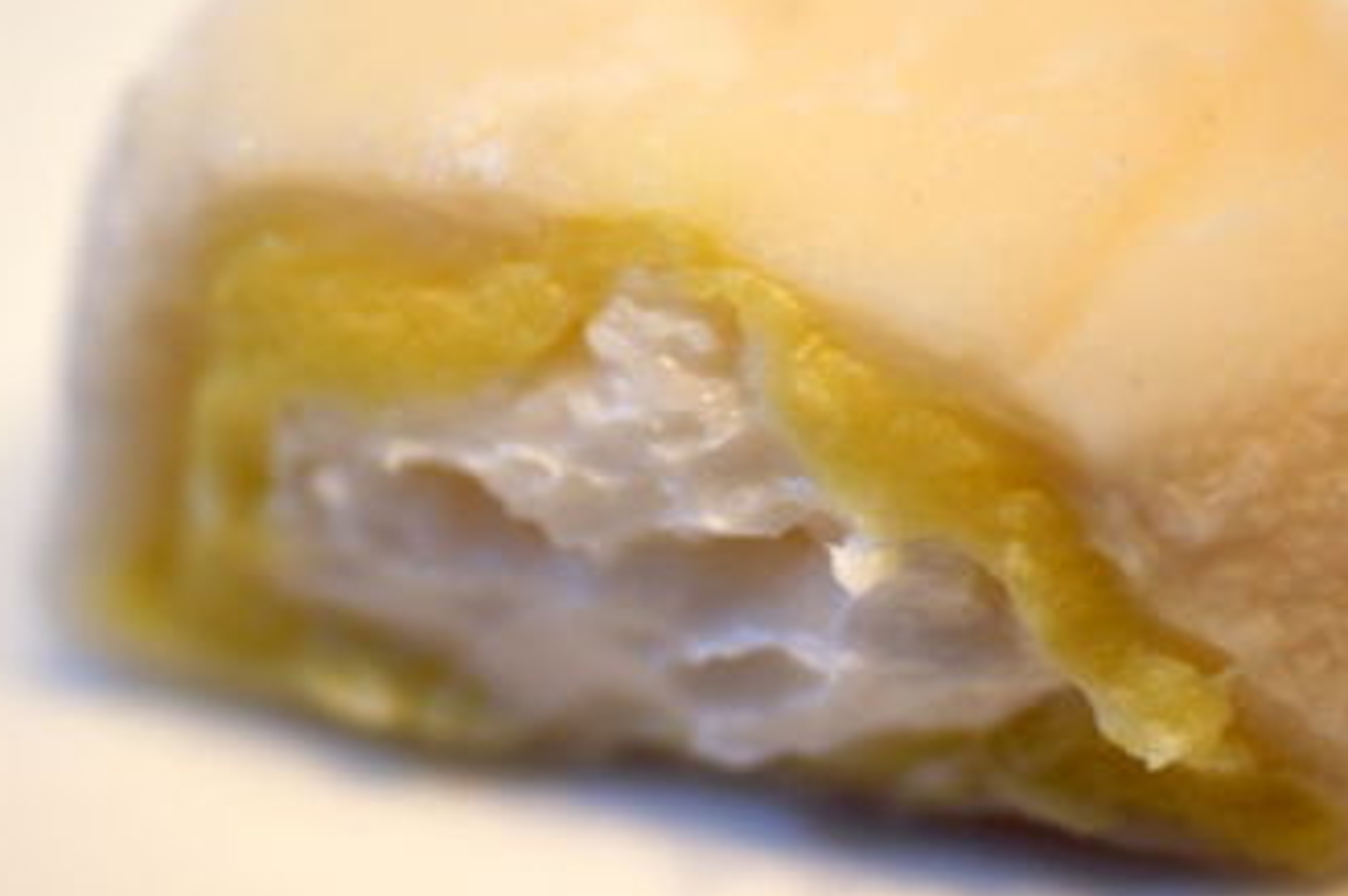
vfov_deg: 13.3
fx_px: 3853
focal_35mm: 103
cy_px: 370
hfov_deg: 19.8
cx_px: 703
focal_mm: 50
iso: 200
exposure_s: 1/80
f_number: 2.8
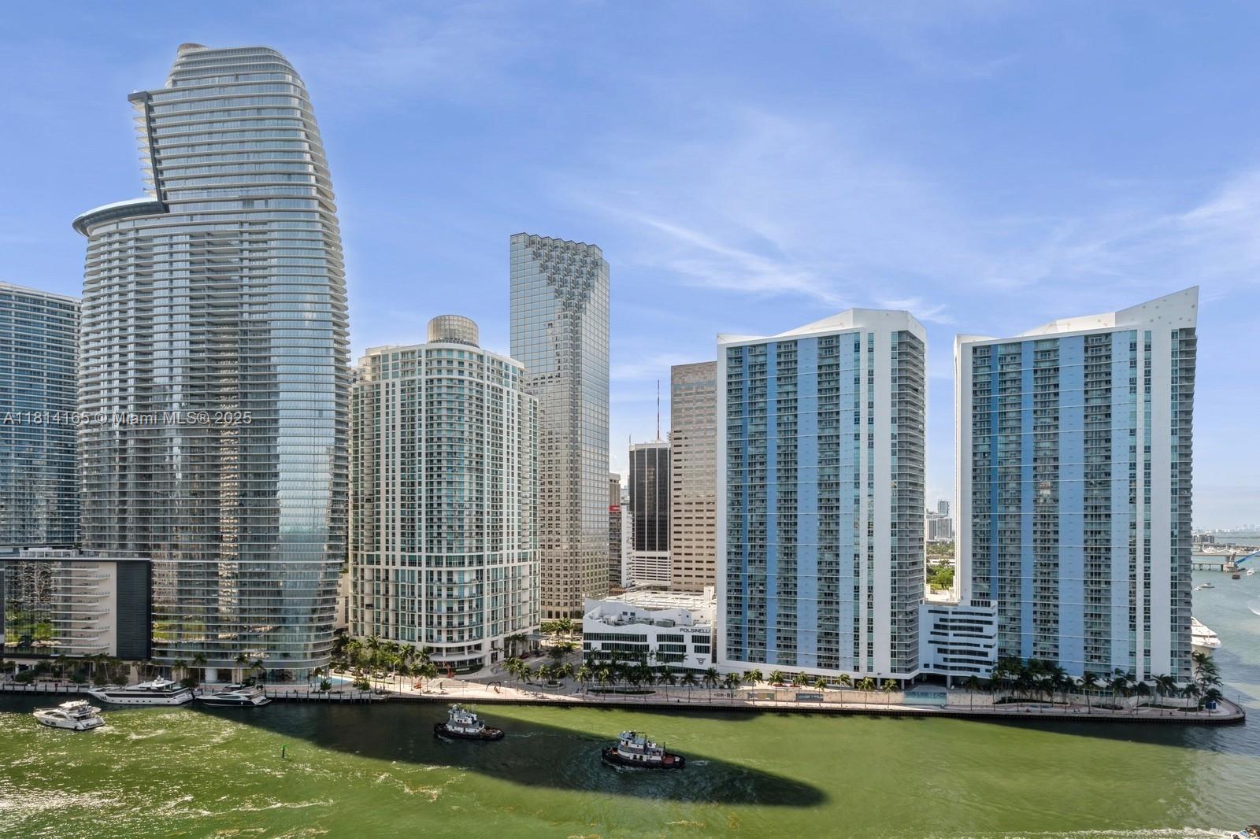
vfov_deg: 73.7
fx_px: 560
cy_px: 420
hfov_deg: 96.7
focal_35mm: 16
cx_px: 630
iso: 200
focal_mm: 16
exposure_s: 1/320
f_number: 10
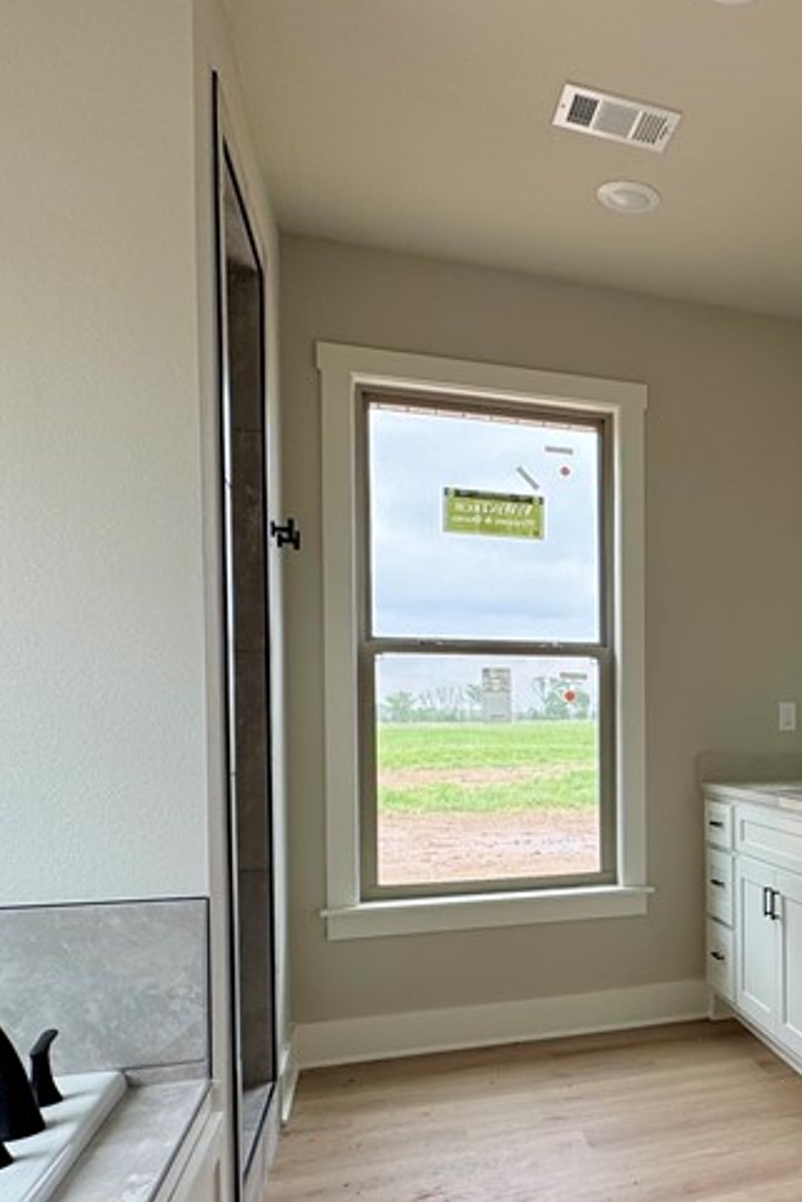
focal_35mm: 31
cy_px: 745
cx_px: 842
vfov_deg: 59.6
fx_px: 1035
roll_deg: +0.5
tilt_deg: -1.8
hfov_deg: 36.9
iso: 40
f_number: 2.2
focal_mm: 2.22
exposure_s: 1/99
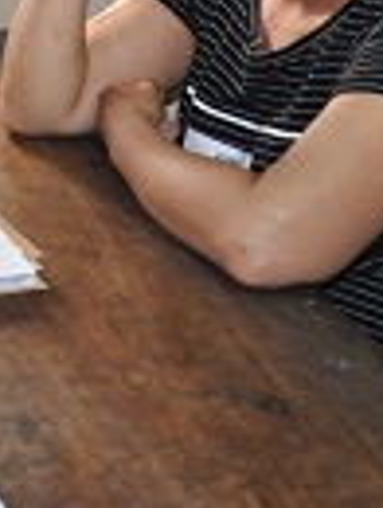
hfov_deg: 12.3
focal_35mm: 114
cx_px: -229
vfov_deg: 17.0
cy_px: 41
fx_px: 1676
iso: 640
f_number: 3.8
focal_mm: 24
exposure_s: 1/60
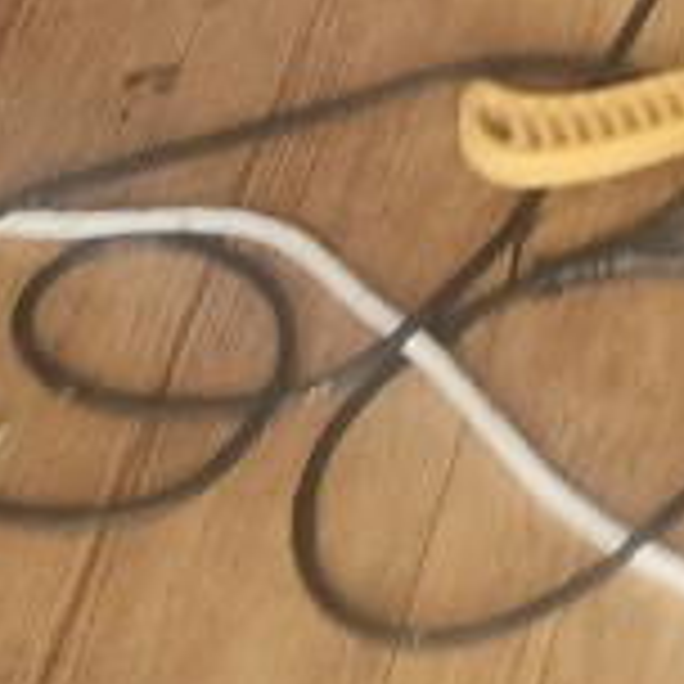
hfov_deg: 9.6
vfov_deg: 8.0
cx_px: 1282
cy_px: -1665
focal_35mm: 171
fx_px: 3823
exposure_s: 1/60.2
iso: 100
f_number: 1.8
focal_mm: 5.4
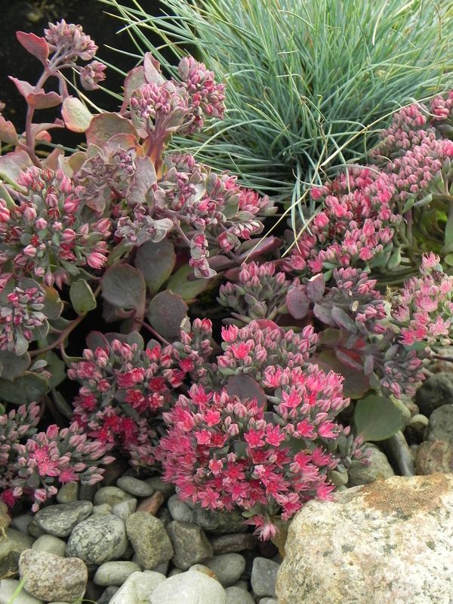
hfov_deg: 11.5
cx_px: 226
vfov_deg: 15.3
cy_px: 302
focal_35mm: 129
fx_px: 2251
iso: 160
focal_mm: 23
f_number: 5
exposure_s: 1/250
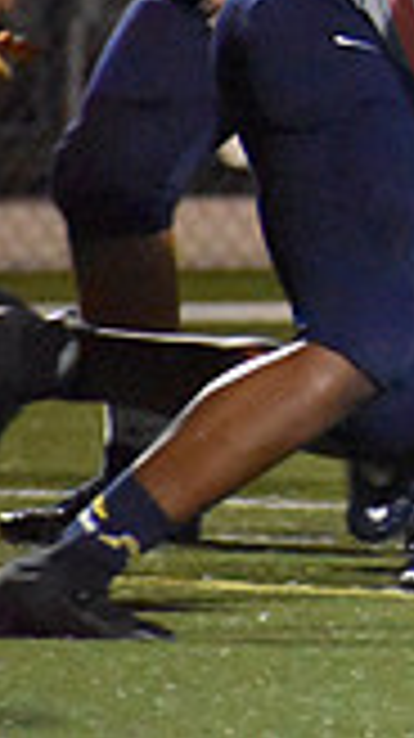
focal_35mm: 1332
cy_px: -128
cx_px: 1300
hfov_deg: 0.9
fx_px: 26049
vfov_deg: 1.6
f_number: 6
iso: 12800
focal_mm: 240
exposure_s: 1/250
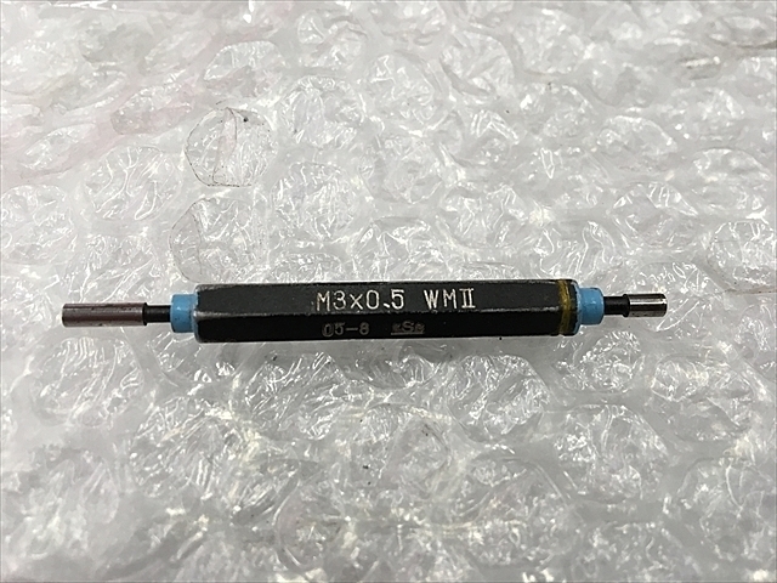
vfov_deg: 48.2
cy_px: 292
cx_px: 388
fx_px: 651
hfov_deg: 61.7
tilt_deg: -57.8
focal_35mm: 29
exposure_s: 1/30
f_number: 2.2
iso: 32
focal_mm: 4.15
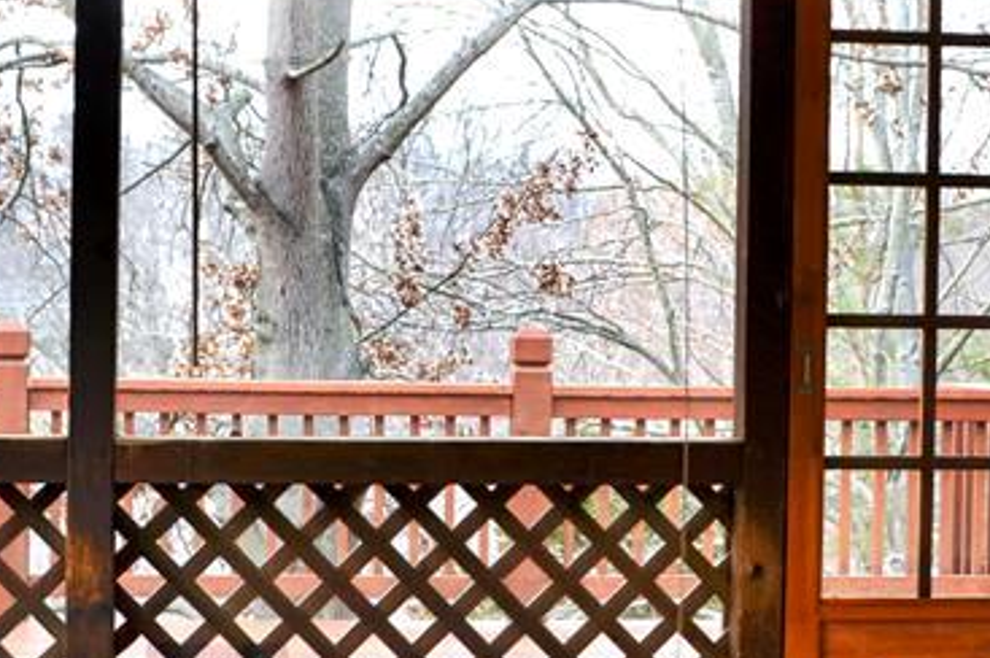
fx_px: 2198
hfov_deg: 25.4
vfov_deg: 17.0
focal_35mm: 80
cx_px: 561
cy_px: 334
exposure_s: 1/100
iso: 400
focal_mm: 18
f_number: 5
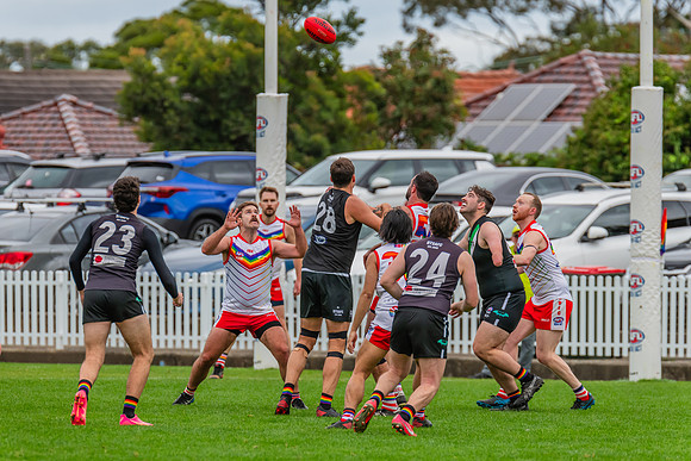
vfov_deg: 3.3
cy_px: 222
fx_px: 7991
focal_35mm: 416
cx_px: 332
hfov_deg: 5.0
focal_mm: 380
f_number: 6.3
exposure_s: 1/1000
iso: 800
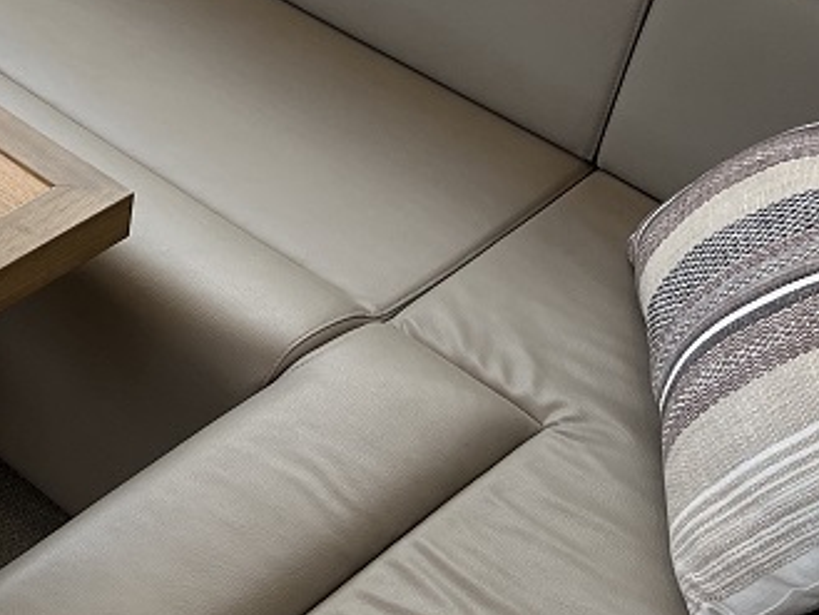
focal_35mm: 81
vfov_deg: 17.4
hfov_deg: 22.8
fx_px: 1917
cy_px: -115
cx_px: -70
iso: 64
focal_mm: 5.1
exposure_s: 1/154
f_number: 1.6
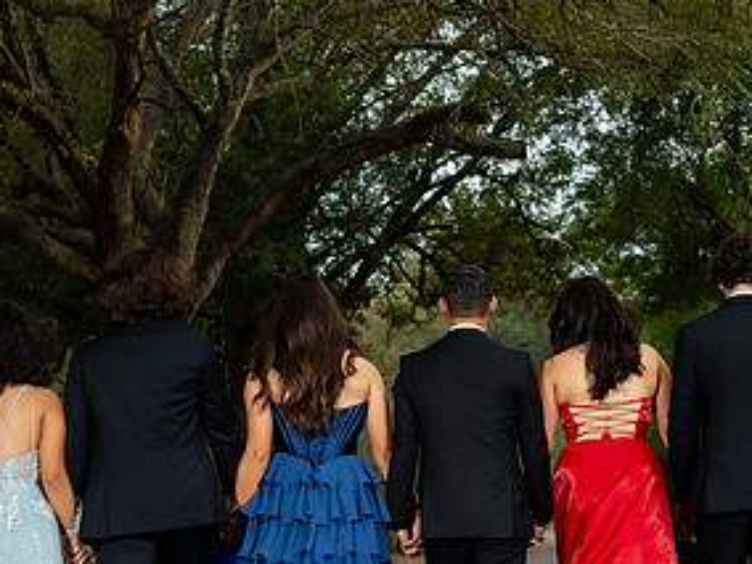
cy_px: 494
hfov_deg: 19.2
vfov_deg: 14.4
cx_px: 490
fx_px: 2216
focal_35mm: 102
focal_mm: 35
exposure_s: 1/200
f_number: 3.2
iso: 250
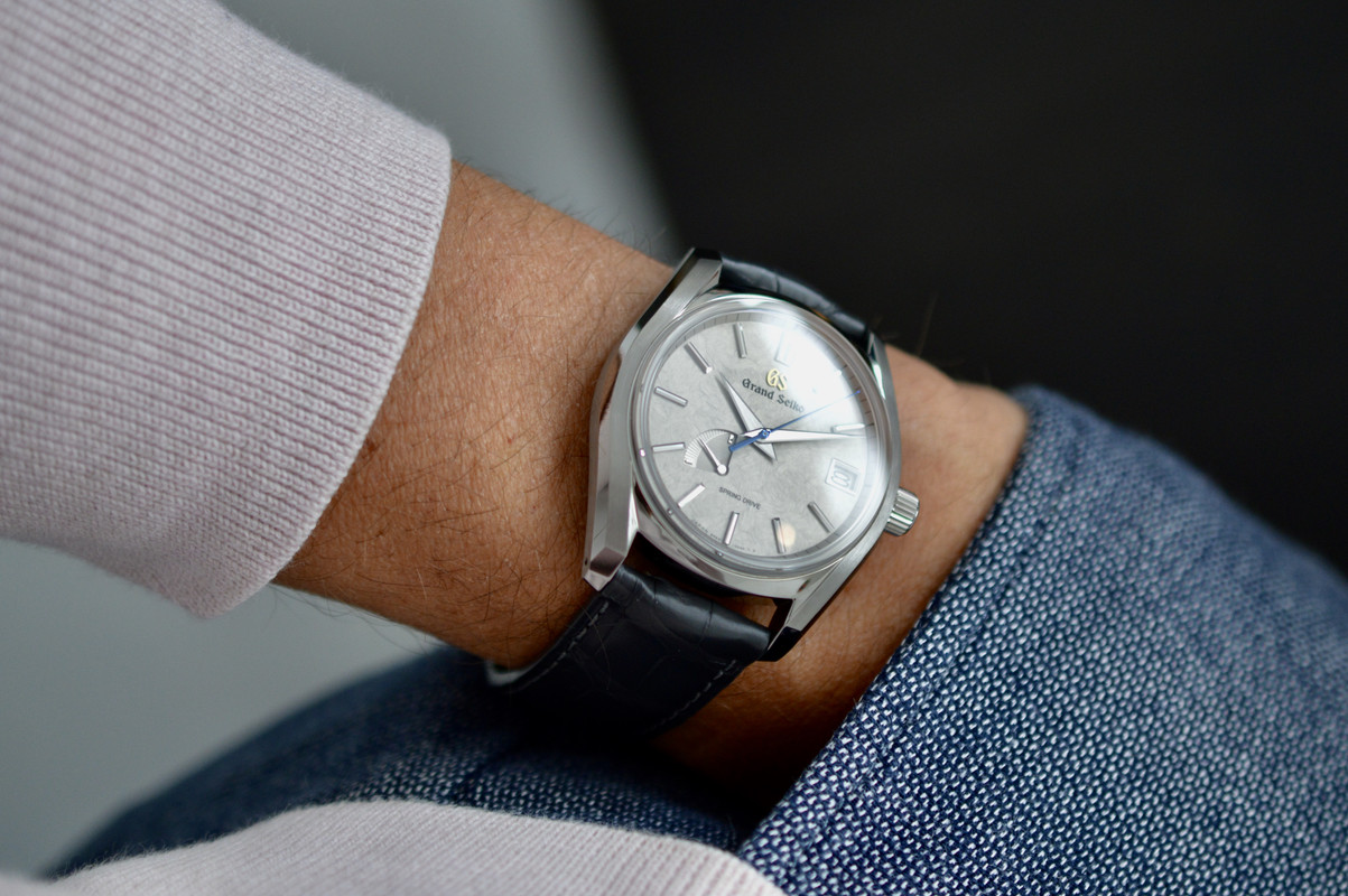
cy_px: 448
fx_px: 2245
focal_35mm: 60
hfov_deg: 33.4
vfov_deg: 22.6
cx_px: 674
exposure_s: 1/60
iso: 640
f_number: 3
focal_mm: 40
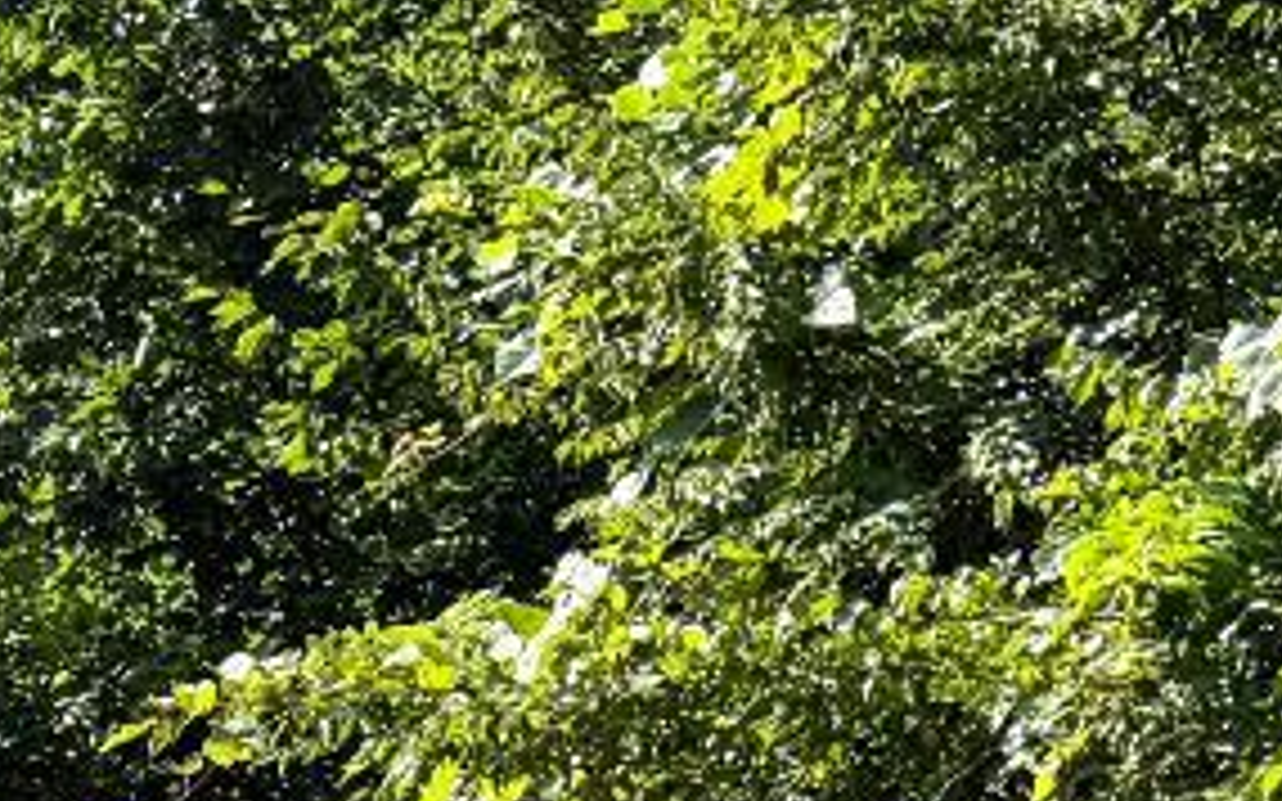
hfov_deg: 14.4
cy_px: 1447
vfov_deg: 9.3
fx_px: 4681
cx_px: -720
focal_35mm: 134
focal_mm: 6.76
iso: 80
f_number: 1.78
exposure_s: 1/2110
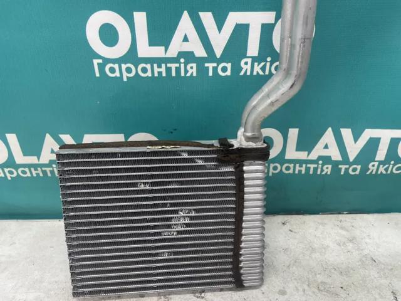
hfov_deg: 67.3
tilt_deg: -29.1
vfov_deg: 53.1
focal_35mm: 26
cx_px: 200
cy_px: 150
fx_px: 301
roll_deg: +0.1
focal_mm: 4.2
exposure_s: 1/100
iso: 100
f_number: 1.6
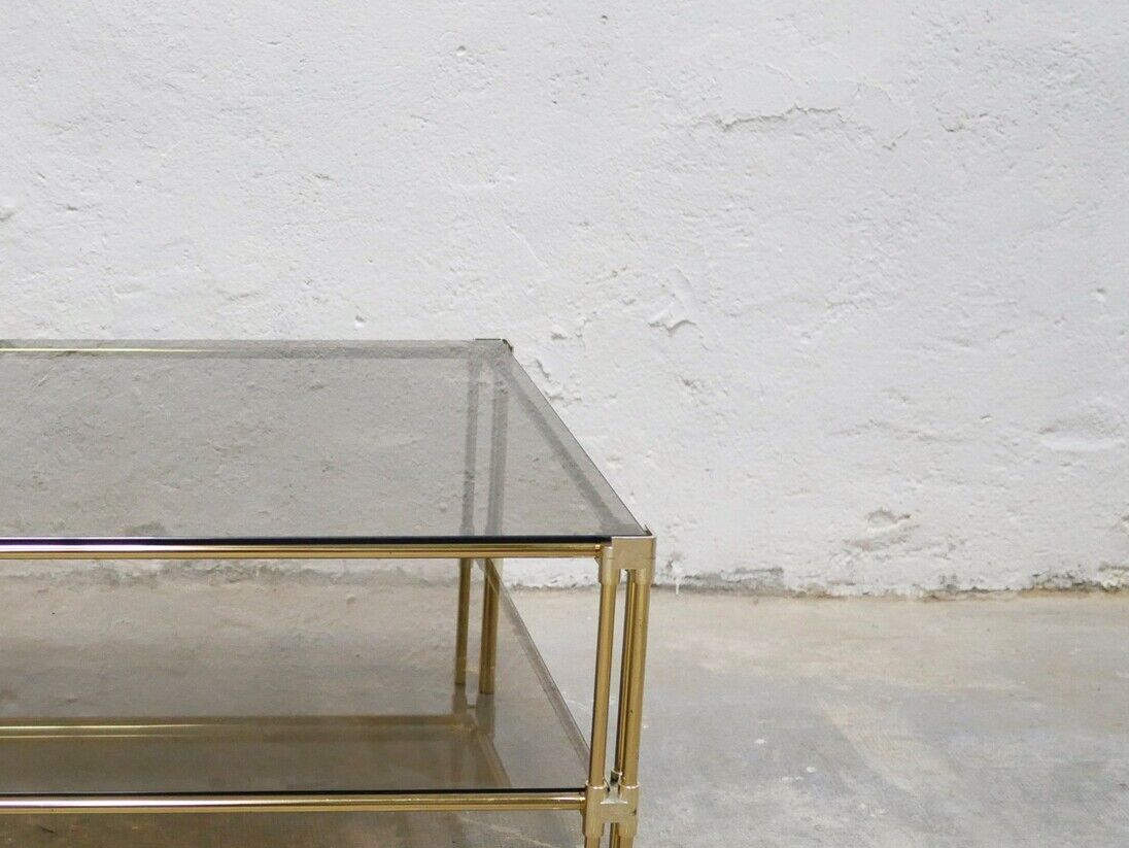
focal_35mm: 73
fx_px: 2382
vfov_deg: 20.2
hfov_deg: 26.2
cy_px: 419
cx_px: 239
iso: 2000
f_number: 1.7
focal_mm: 20
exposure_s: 1/60
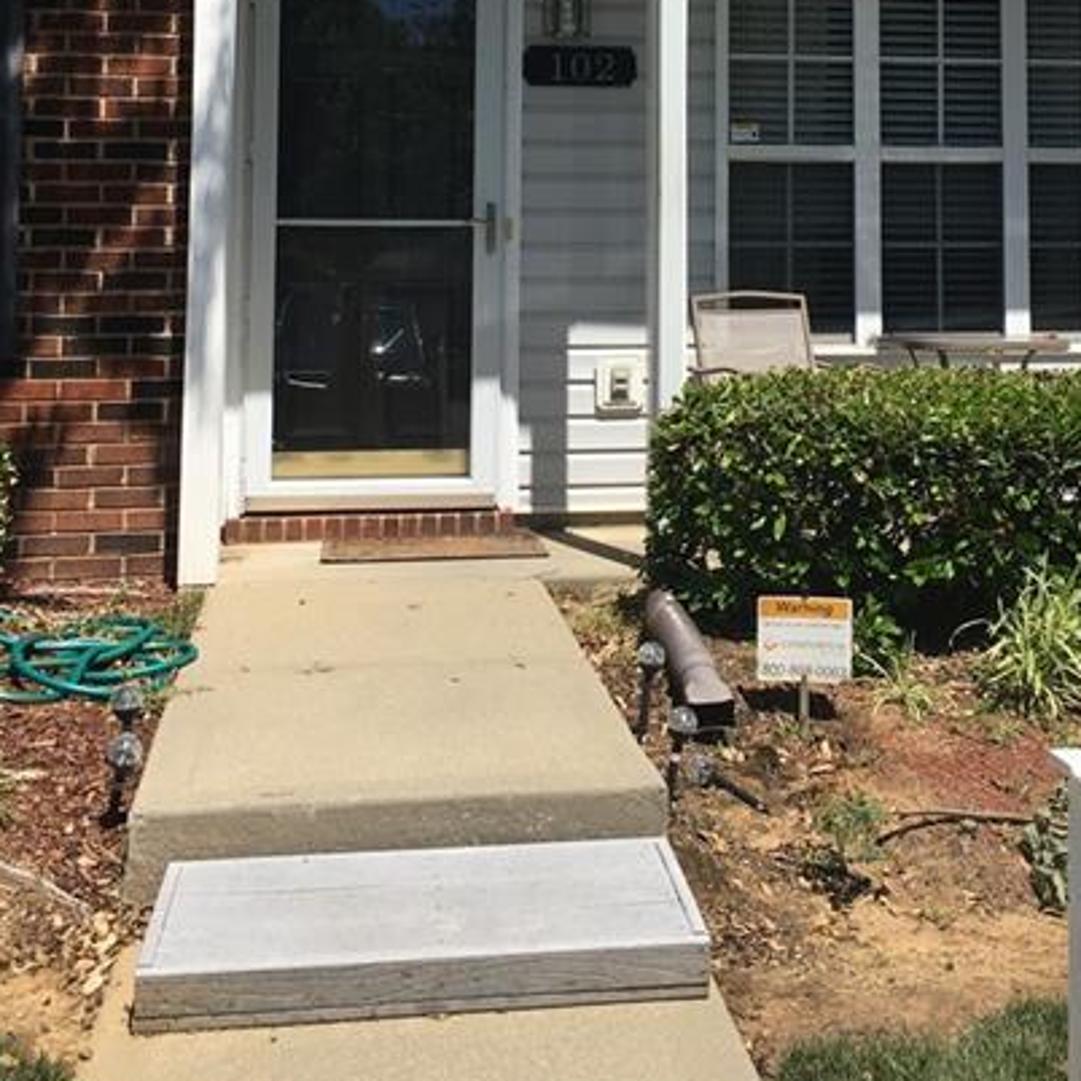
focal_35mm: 49
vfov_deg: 33.4
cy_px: 175
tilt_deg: +3.6
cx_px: 637
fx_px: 1731
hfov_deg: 34.6
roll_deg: -1.5
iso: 25
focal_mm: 4.15
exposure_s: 1/2262
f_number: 2.2
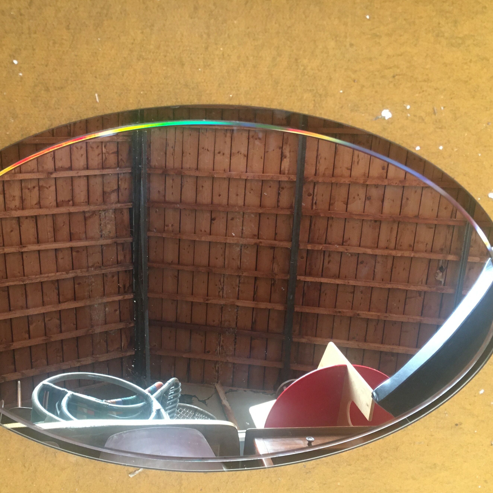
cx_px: 194
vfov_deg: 42.8
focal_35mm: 39
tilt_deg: -72.5
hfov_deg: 42.6
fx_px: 628
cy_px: 272
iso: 160
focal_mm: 4.15
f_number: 2.2
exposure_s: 1/33
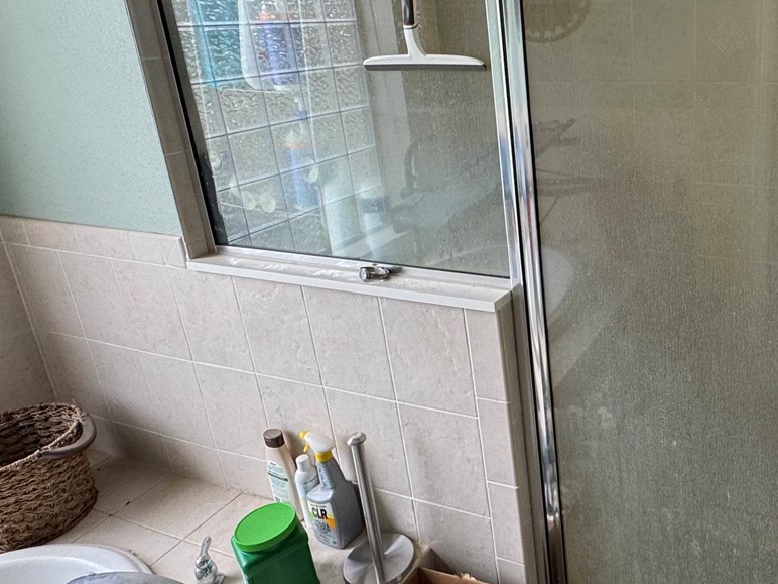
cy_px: 216
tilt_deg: -16.3
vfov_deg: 47.7
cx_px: 627
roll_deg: +2.7
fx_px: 652
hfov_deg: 56.9
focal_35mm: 29
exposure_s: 1/99
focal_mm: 2.22
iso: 125
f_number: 2.2
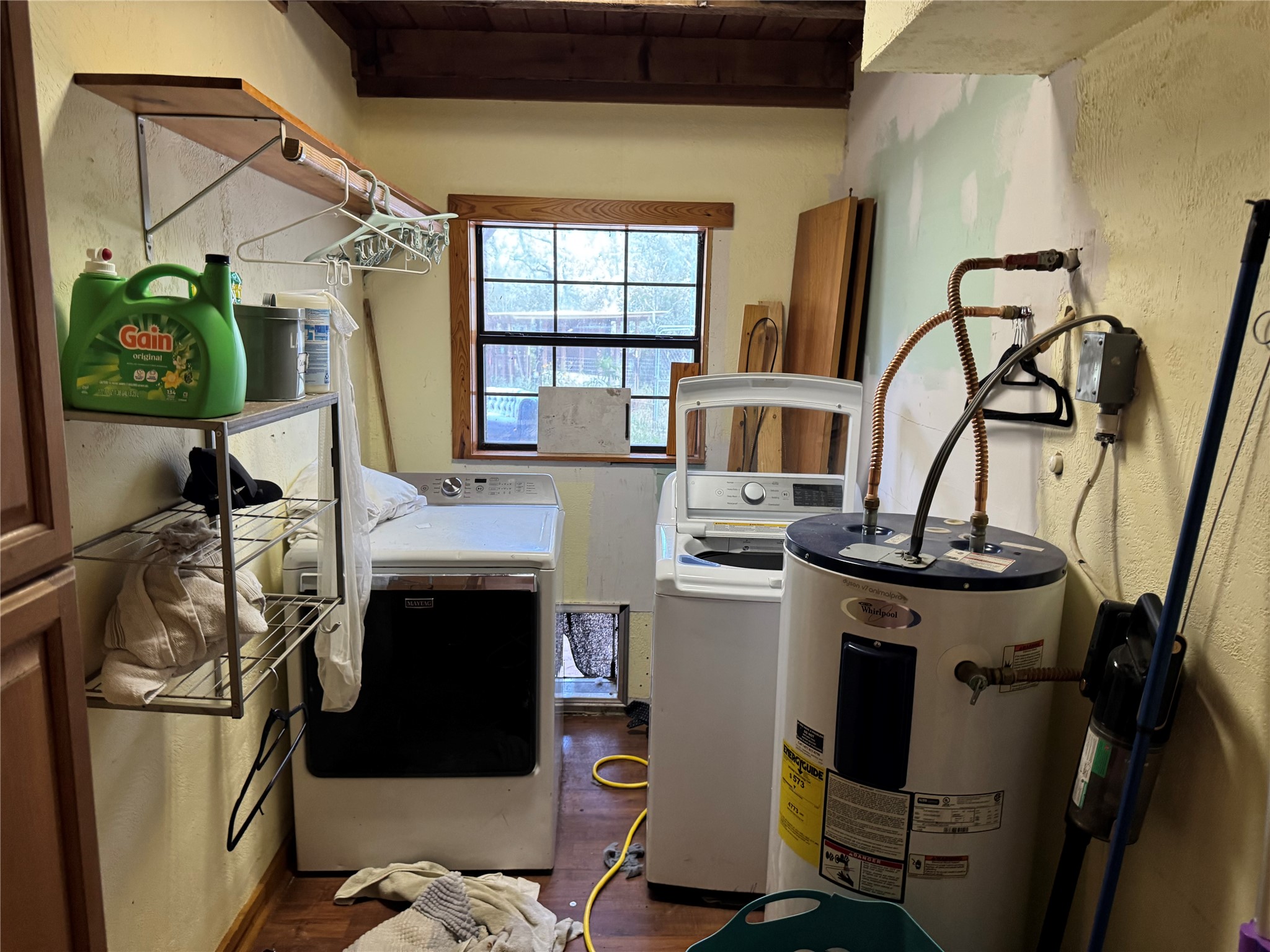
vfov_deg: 56.8
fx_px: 881
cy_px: 476
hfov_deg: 71.6
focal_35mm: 24
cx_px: 635
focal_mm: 6.76
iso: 400
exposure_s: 1/60
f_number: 1.78
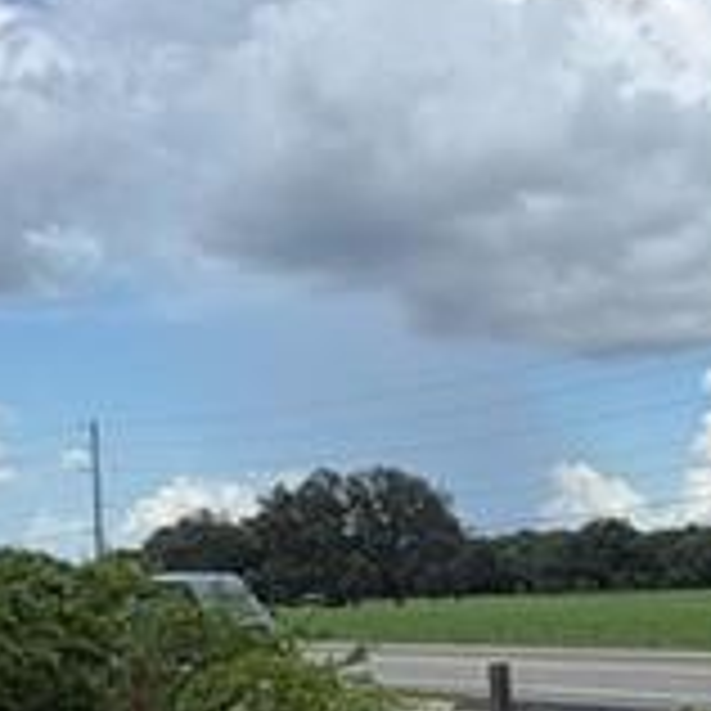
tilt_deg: -5.4
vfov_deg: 20.7
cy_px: 760
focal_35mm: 80
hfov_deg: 20.3
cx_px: 850
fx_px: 1859
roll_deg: +1.6
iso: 20
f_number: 2.2
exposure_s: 1/970
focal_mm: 2.22
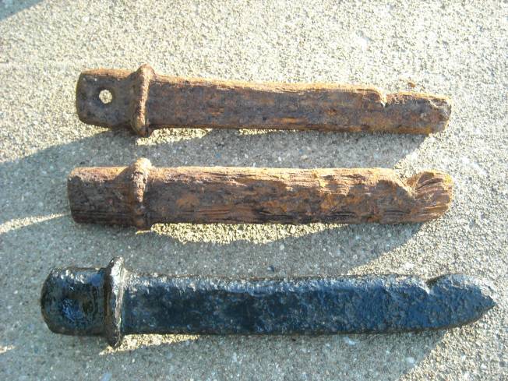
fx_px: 719
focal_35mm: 49
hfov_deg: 38.9
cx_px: 254
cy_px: 190
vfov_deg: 29.7
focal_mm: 7.92
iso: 259
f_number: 3.2
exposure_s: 1/201
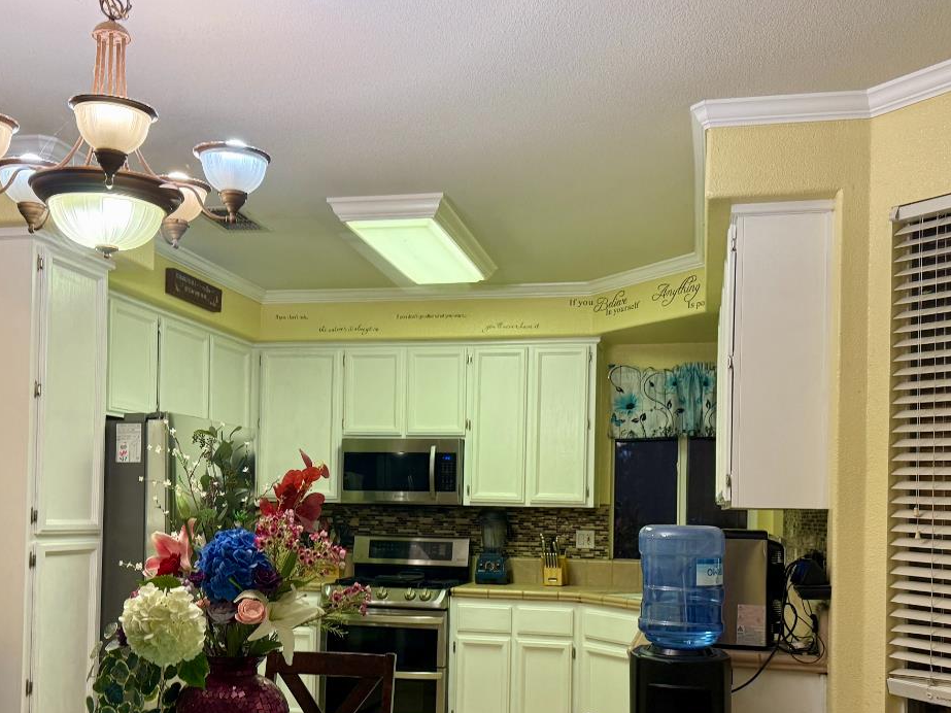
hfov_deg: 47.9
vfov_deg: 36.4
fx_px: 1071
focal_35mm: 39
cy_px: 479
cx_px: 455
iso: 200
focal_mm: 6.76
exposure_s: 1/60
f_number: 1.78
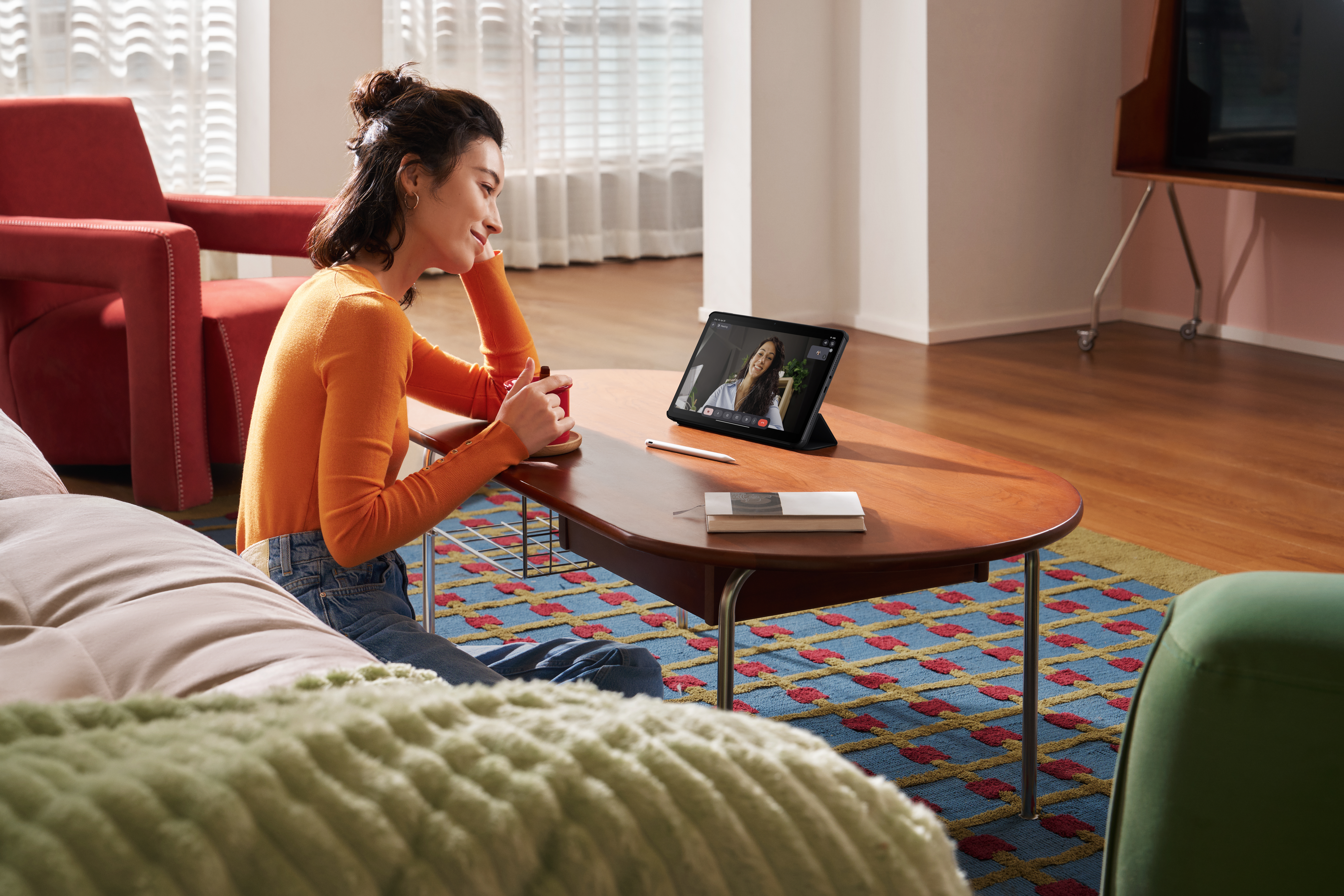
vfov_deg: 27.0
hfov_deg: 39.6
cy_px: 448
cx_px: 672
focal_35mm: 50
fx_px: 1867
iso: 160
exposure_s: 1/125
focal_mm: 50
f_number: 6.3
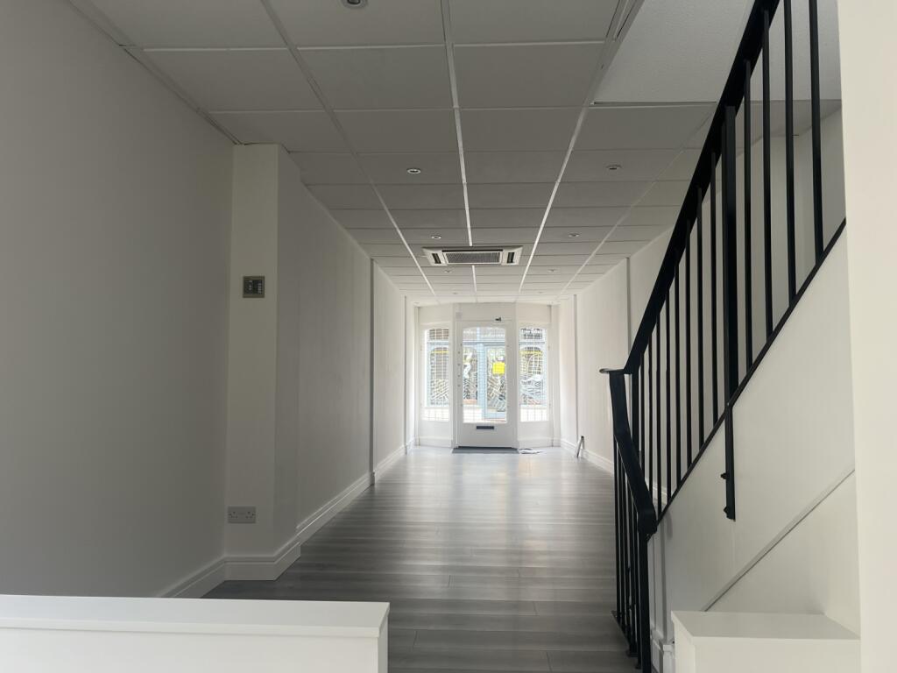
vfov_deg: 53.1
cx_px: 448
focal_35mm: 26
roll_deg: +0.3
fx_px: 674
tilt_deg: +3.8
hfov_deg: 67.3
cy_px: 336
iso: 80
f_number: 1.5
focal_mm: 5.7
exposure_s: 1/121
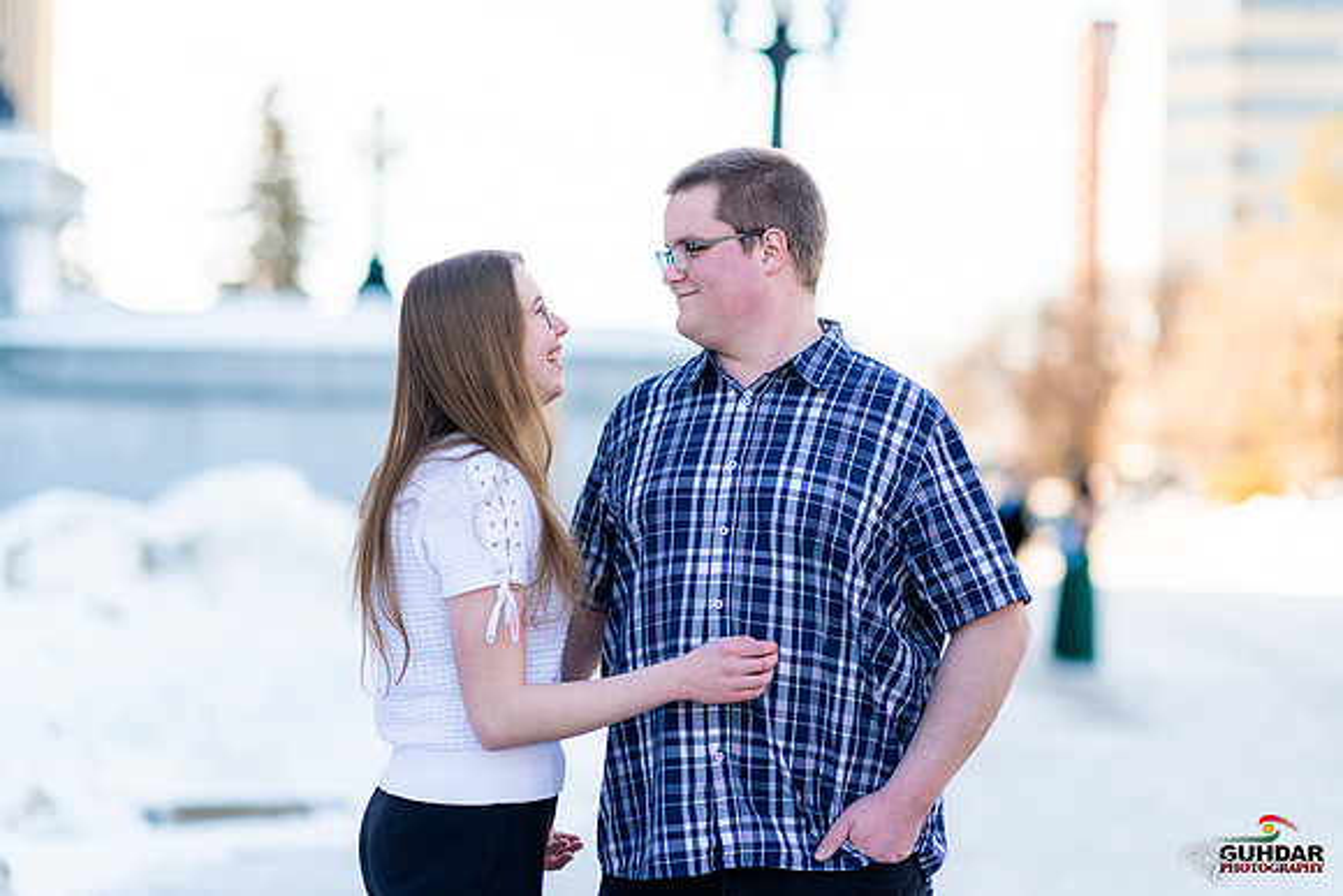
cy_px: 448
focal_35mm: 85
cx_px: 672
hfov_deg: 23.9
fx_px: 3172
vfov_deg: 16.1
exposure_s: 1/1600
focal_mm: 85
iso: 100
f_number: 1.4
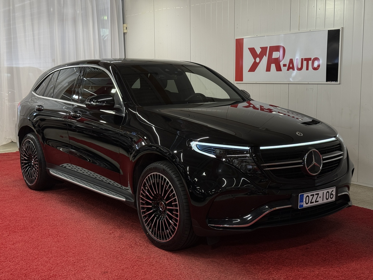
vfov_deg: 30.3
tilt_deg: -7.2
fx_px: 517
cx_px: 186
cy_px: 140
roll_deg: +0.4
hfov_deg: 39.7
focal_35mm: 48
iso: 50
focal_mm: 6.76
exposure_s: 1/121
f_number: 1.78
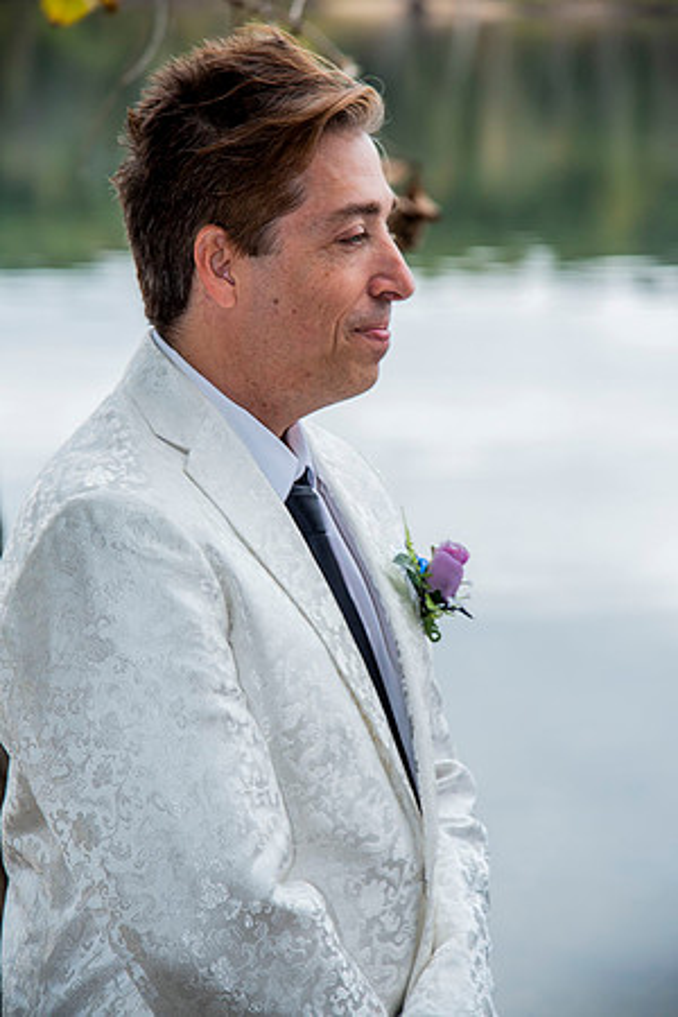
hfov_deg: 11.4
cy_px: 508
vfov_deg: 17.1
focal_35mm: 120
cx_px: 339
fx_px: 3390
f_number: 5
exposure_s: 1/200
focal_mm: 120
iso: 500
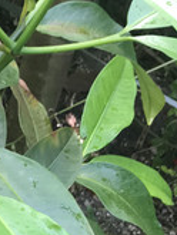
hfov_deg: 10.7
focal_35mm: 136
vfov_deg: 14.4
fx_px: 926
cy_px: 205
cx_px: -59
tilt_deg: -38.9
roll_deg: -19.6
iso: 32
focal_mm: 3.99
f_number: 1.8
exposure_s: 1/90
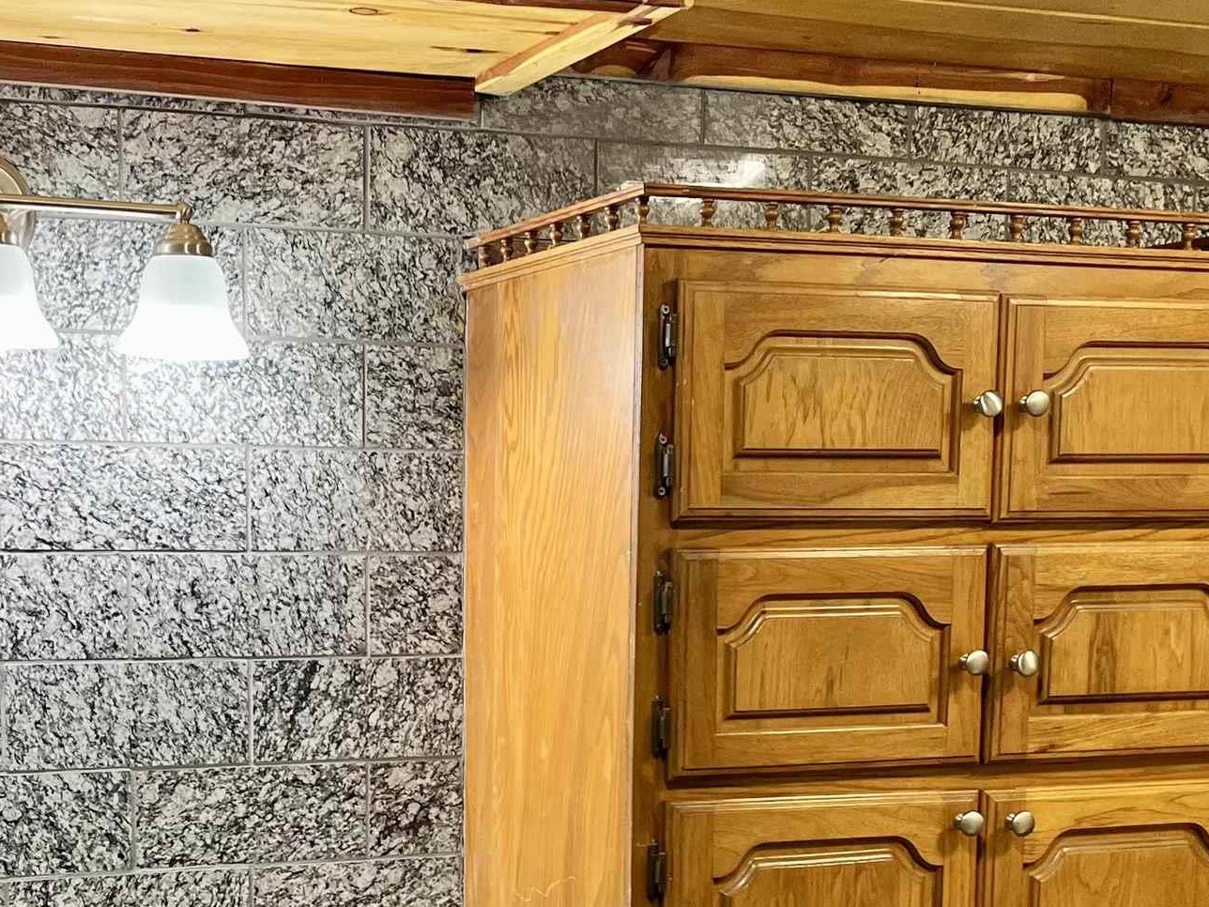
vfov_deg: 23.1
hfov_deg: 31.0
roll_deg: +0.5
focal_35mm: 62
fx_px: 2165
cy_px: 810
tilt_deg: -7.3
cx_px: 403
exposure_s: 1/120
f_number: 1.6
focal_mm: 5.1
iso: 80
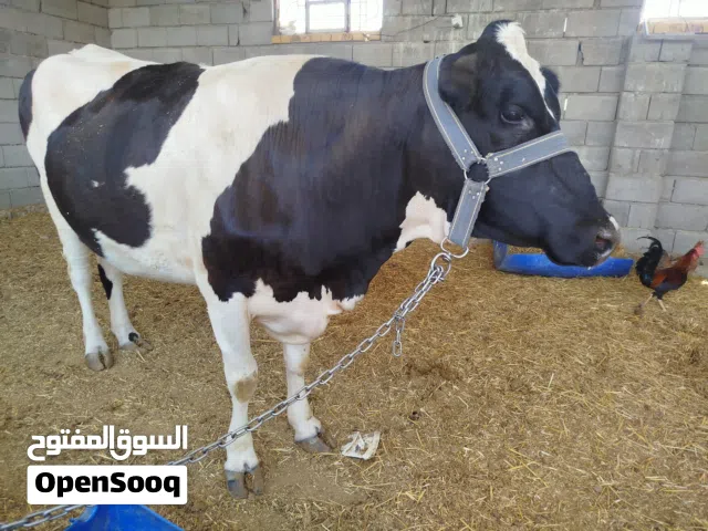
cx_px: 354
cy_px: 266
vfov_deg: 56.8
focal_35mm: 24
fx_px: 491
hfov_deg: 71.6
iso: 80
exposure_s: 1/100
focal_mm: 5.31
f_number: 1.7
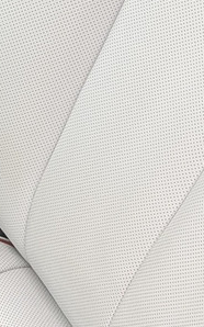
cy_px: 181
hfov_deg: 9.4
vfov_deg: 15.3
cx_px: -60
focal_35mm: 137
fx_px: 1220
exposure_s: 1/23.8
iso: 90
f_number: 1.68
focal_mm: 6.9
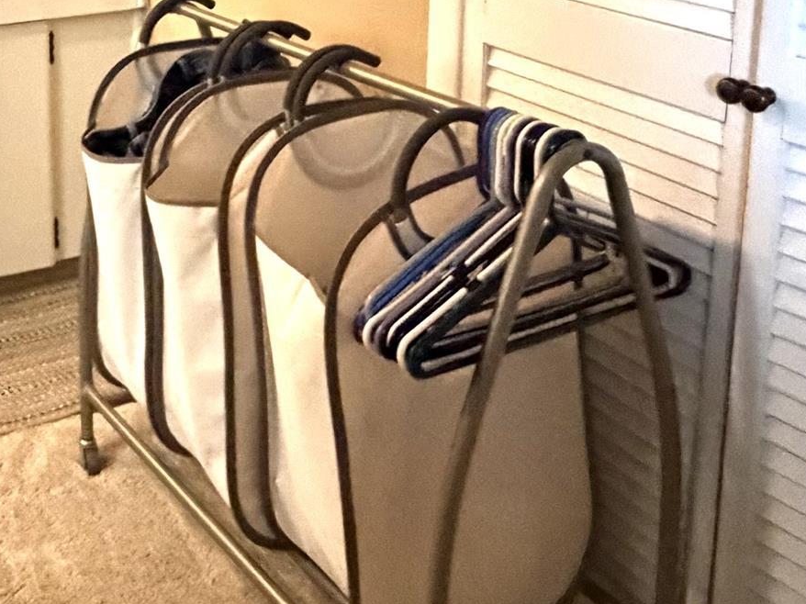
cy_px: -48
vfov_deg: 27.3
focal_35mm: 49
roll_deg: +1.5
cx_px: 71
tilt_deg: -10.7
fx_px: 1141
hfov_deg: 36.4
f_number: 2.2
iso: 1250
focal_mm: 2.22
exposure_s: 1/60
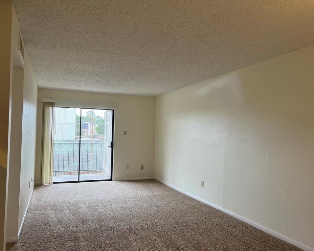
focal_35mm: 28
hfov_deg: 62.1
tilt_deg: +0.7
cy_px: 126
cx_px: 141
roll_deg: -0.7
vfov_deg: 51.5
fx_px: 260
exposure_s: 1/120
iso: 64
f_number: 1.5
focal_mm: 5.7
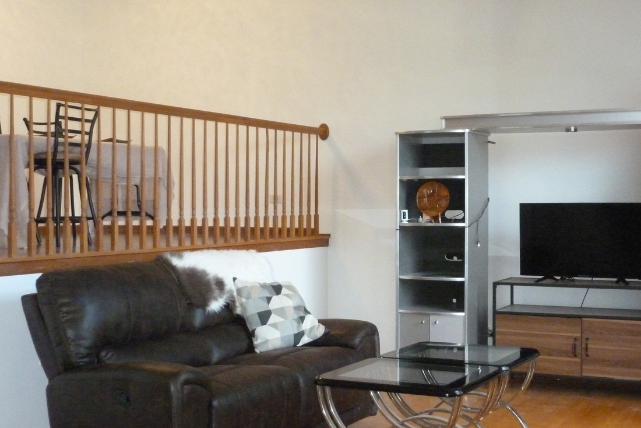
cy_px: 212
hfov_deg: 40.2
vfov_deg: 27.5
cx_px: 383
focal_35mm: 49
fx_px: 873
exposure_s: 1/60
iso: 800
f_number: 3.7
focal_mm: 6.4
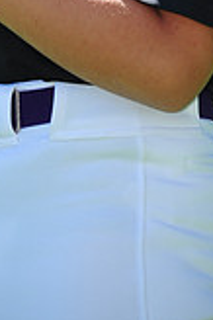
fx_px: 3522
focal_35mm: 396
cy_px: -226
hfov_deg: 3.5
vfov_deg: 5.1
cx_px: 86
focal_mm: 112
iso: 200
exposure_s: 1/1000
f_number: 4
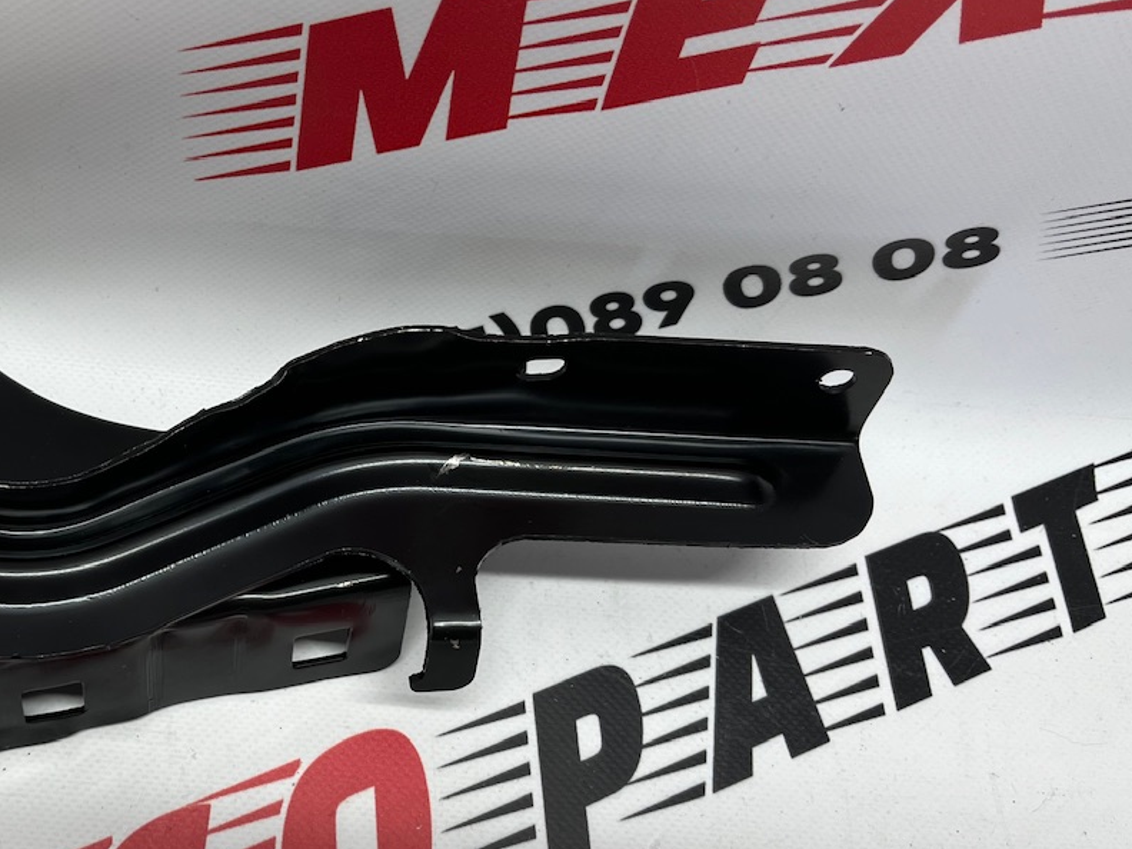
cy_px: 445
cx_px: 284
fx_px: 1373
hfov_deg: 43.4
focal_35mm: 42
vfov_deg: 34.3
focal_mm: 5.1
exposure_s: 1/100
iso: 32
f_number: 1.6
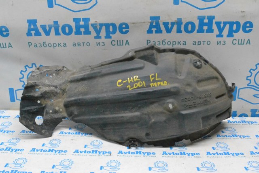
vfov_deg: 34.2
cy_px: 86
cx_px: 130
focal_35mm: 39
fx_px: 280
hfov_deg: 49.6
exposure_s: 1/100
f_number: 13
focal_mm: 26
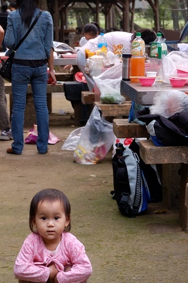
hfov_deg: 10.6
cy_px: 141
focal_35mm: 129
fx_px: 1011
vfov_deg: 15.9
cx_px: 64
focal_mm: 40
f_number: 5
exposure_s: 1/100
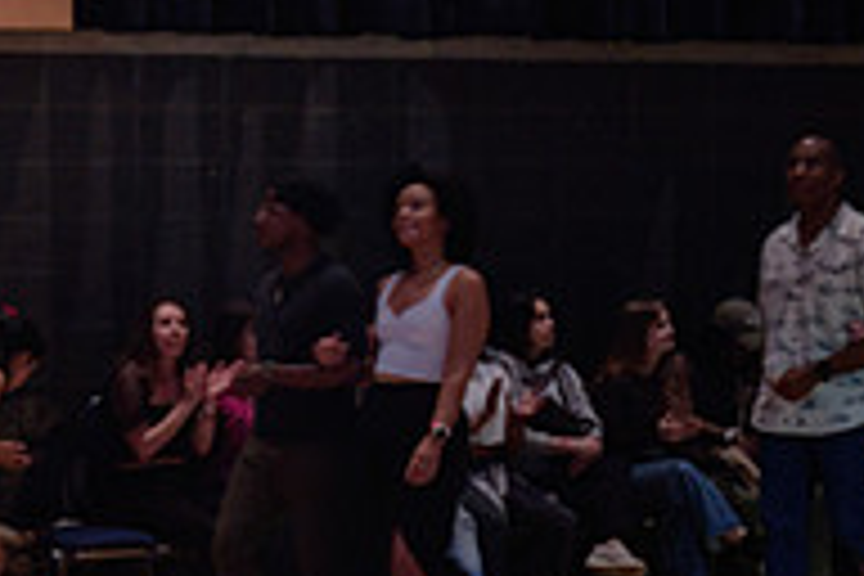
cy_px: 545
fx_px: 4296
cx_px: -459
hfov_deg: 11.0
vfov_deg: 7.6
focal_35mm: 179
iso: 1600
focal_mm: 51
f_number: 2.8
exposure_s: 1/125
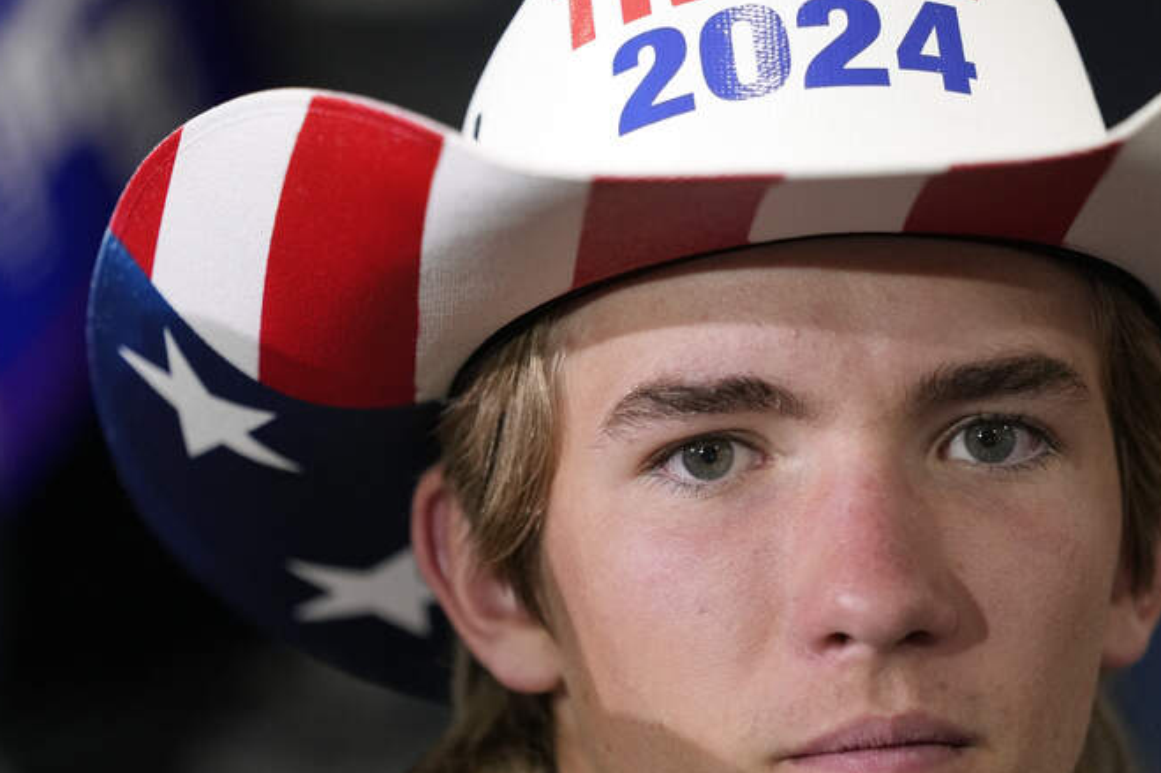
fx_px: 10027
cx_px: 708
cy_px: 423
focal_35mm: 311
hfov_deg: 6.6
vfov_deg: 4.4
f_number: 2.8
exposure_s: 1/500
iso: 2000
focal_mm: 200
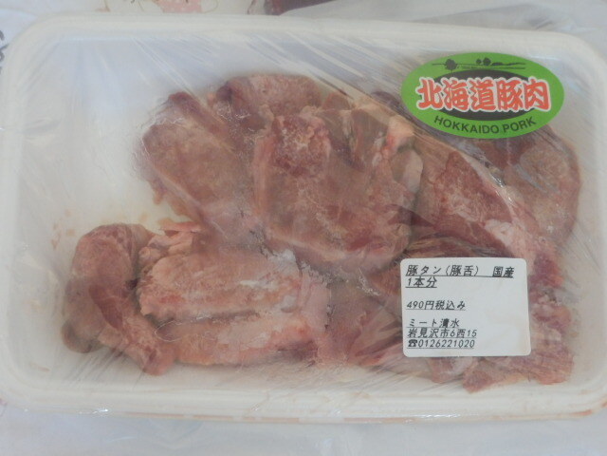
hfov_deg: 42.9
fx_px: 772
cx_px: 304
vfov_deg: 32.9
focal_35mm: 44
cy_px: 228
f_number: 4.2
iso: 800
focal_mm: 7.9
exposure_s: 1/20
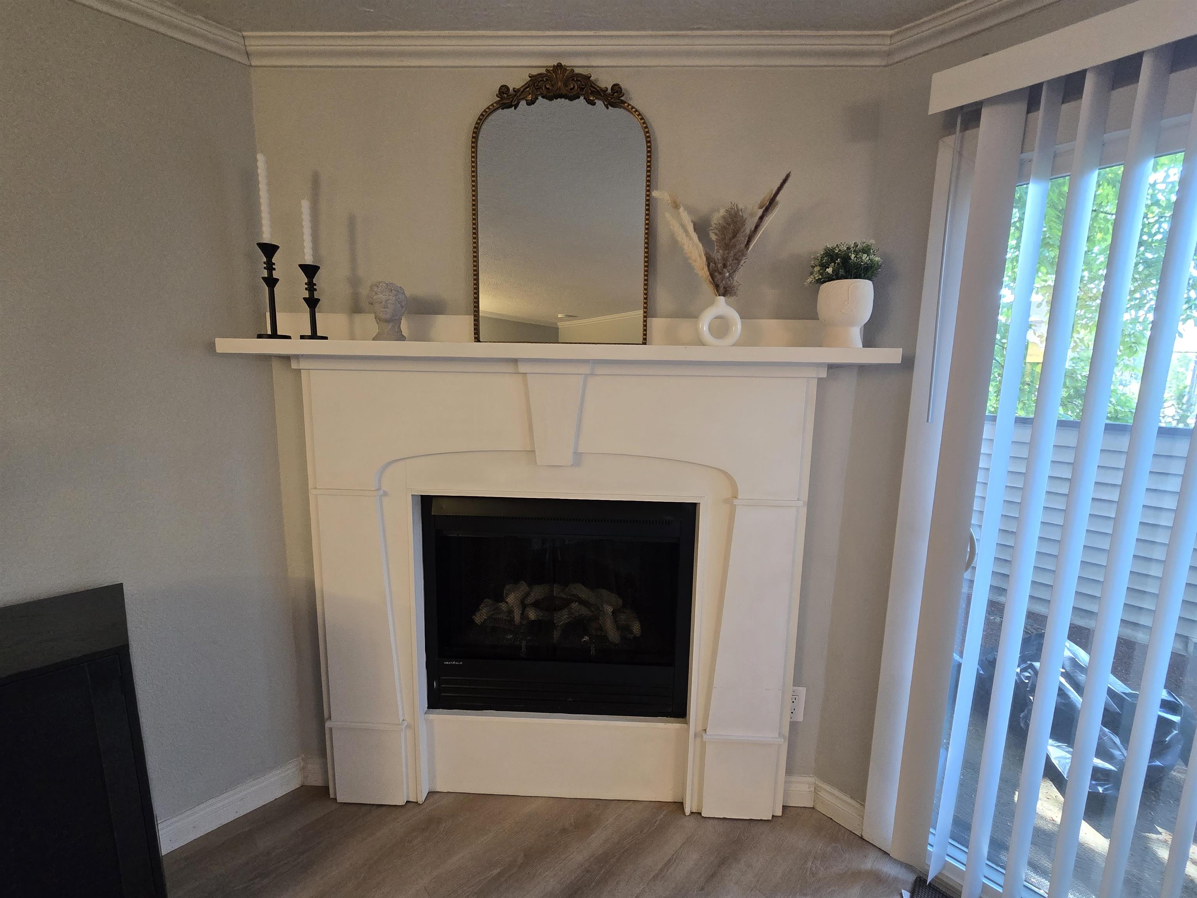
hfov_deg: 106.2
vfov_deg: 89.9
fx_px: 450
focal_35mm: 13
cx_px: 598
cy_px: 449
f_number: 2.2
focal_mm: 2.2
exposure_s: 1/60
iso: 400
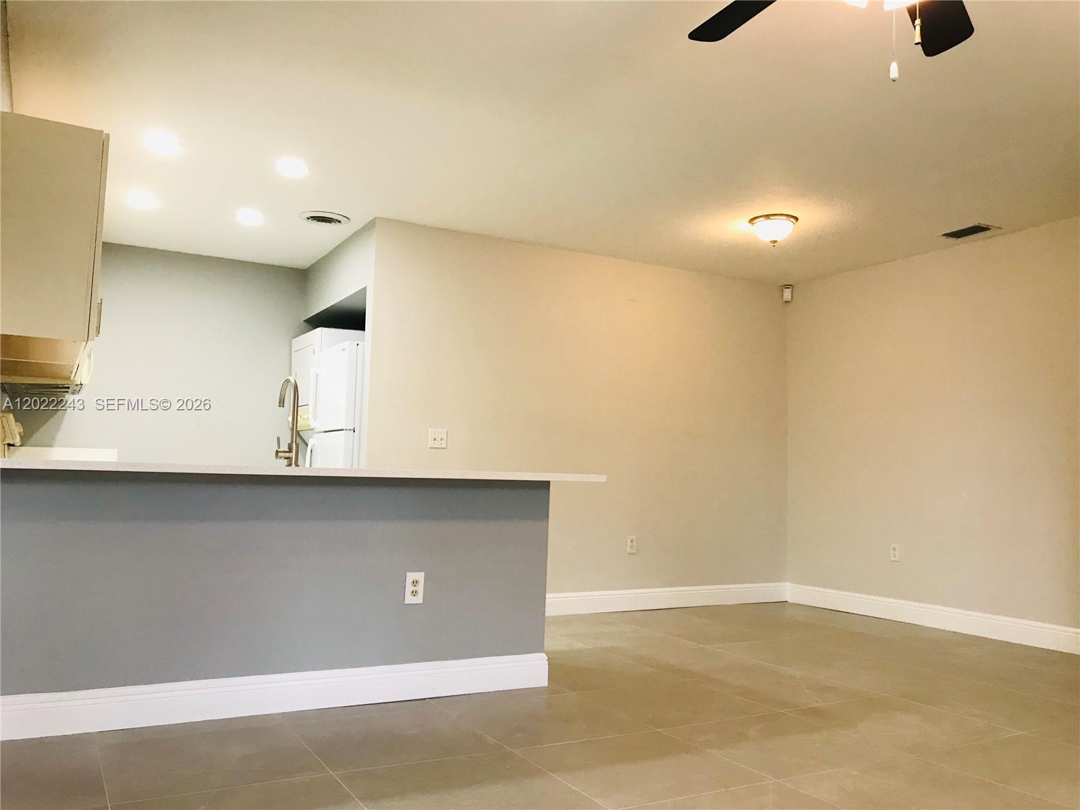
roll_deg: -0.9
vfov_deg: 49.7
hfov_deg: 63.4
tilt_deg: +5.5
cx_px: 540
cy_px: 405
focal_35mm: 28
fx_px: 874
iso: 32
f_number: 1.8
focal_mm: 3.99
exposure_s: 1/30
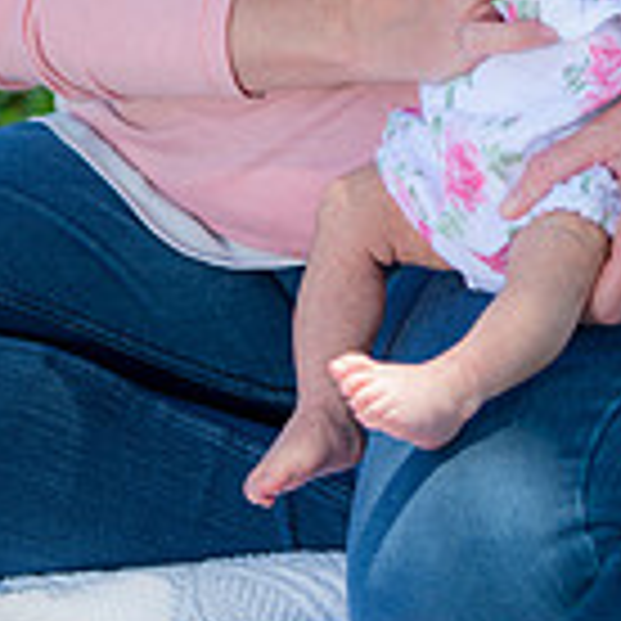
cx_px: 331
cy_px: -252
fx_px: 6535
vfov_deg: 5.4
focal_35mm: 322
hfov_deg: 5.4
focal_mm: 116
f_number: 2.8
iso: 100
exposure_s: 1/250
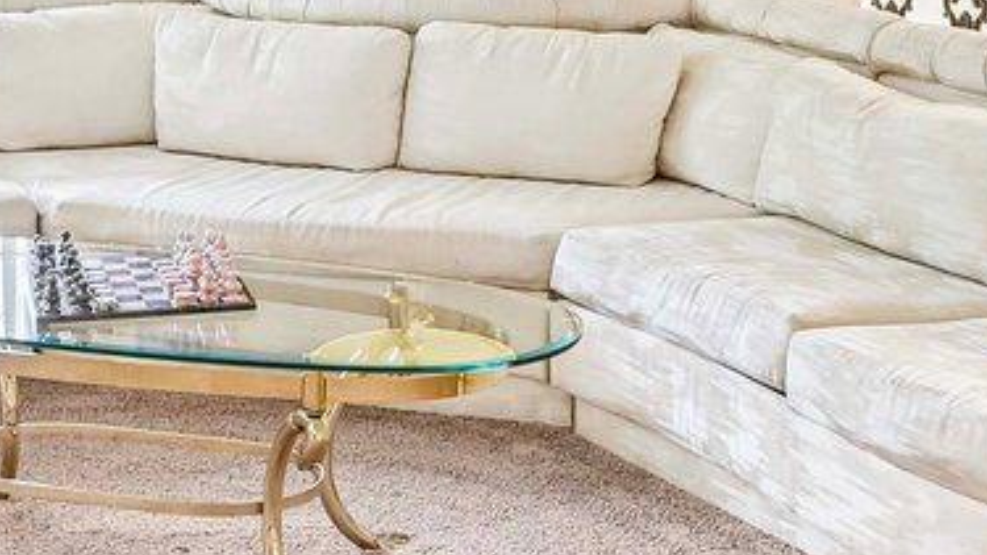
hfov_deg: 26.5
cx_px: 392
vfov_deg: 14.3
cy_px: -235
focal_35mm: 80
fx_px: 2094
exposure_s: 1/5
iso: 400
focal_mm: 14
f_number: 8
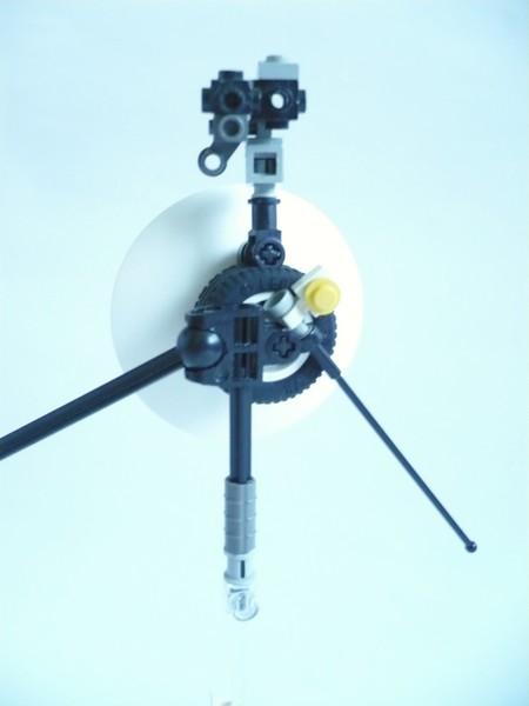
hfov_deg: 40.7
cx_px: 264
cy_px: 353
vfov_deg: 52.6
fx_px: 713
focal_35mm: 35
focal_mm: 5.8
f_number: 2.8
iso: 400
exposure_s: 1/4
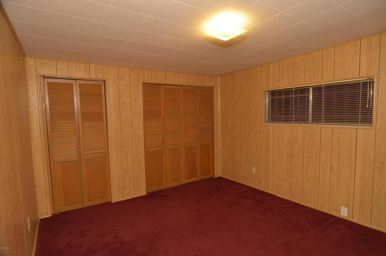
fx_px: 193
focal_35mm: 18
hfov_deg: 90.1
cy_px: 128
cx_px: 193
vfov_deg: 67.2
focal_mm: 12
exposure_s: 1/60
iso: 400
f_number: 5.6
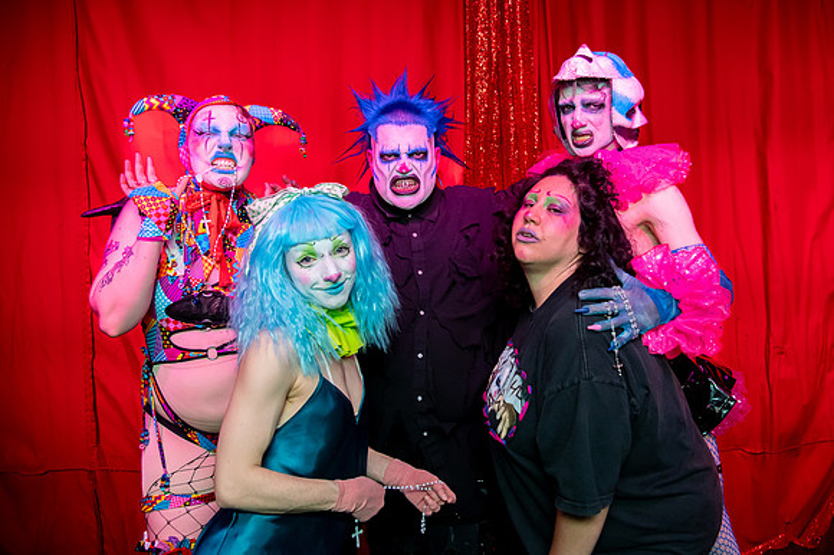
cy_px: 251
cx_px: 456
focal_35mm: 31
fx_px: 713
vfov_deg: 42.5
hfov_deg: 60.5
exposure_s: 1/250
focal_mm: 27
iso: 5000
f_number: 4
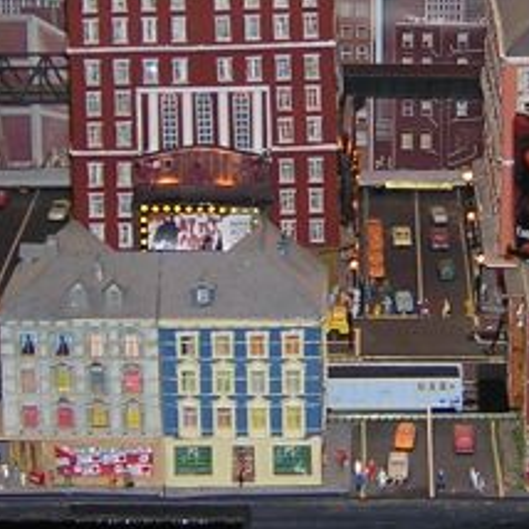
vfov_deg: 14.5
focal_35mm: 119
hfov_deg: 14.6
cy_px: 27
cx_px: 336
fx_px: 2057
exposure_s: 1/60.1
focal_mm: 4.7
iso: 100
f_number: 2.6
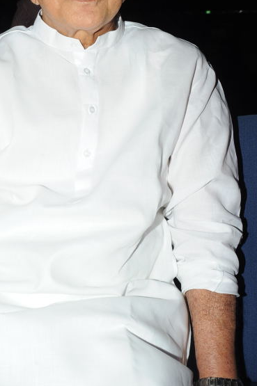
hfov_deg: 16.3
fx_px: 890
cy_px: 182
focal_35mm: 83
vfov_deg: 24.5
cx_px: 47
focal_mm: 45
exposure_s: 1/125
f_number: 14
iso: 320
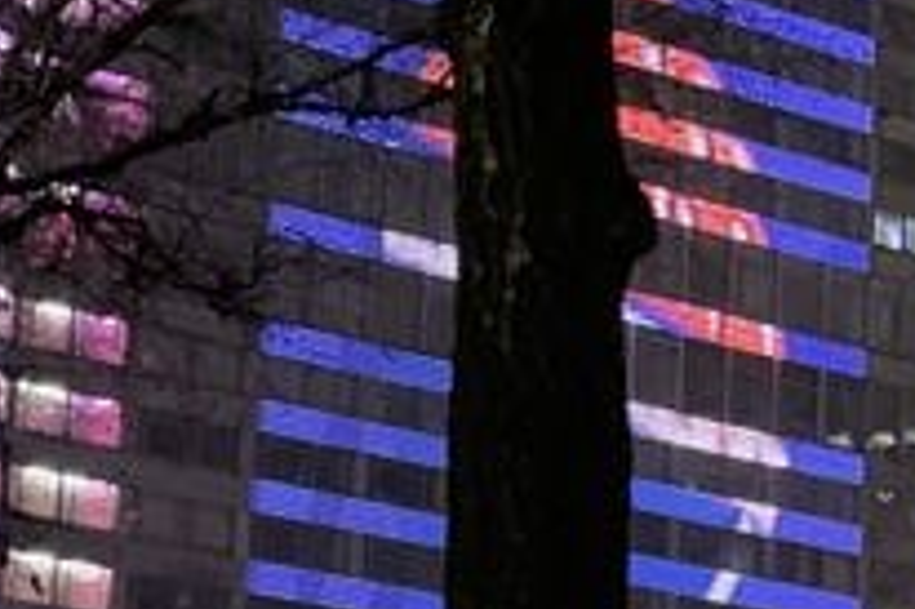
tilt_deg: +16.0
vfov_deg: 6.5
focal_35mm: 210
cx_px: 569
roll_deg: -2.6
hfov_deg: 9.8
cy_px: -231
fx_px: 5333
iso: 500
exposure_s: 1/14
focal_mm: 6
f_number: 2
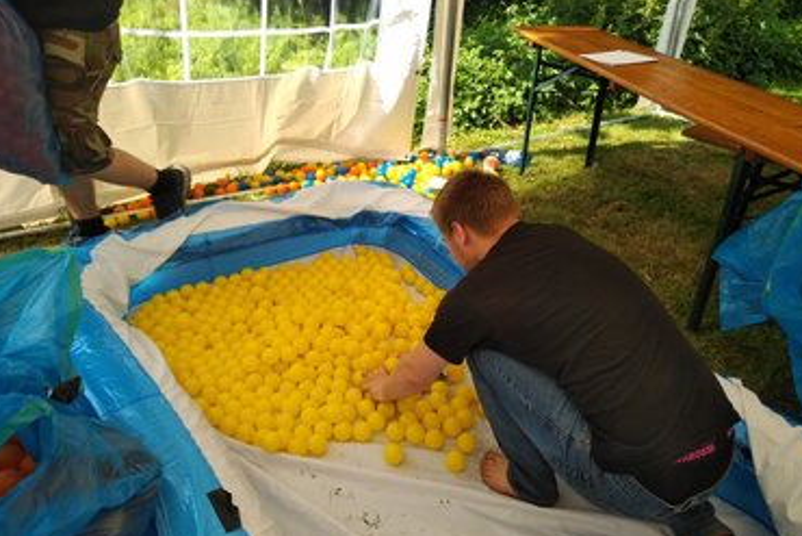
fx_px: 602
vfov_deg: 48.0
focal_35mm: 27
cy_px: 266
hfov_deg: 67.3
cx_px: 416
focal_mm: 4.52
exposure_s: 1/457
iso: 100
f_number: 2
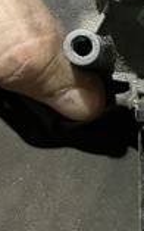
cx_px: 184
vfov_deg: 24.6
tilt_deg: -65.2
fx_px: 528
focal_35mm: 84
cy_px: 90
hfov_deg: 14.9
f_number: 1.6
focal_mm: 5.1
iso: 500
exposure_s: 1/33
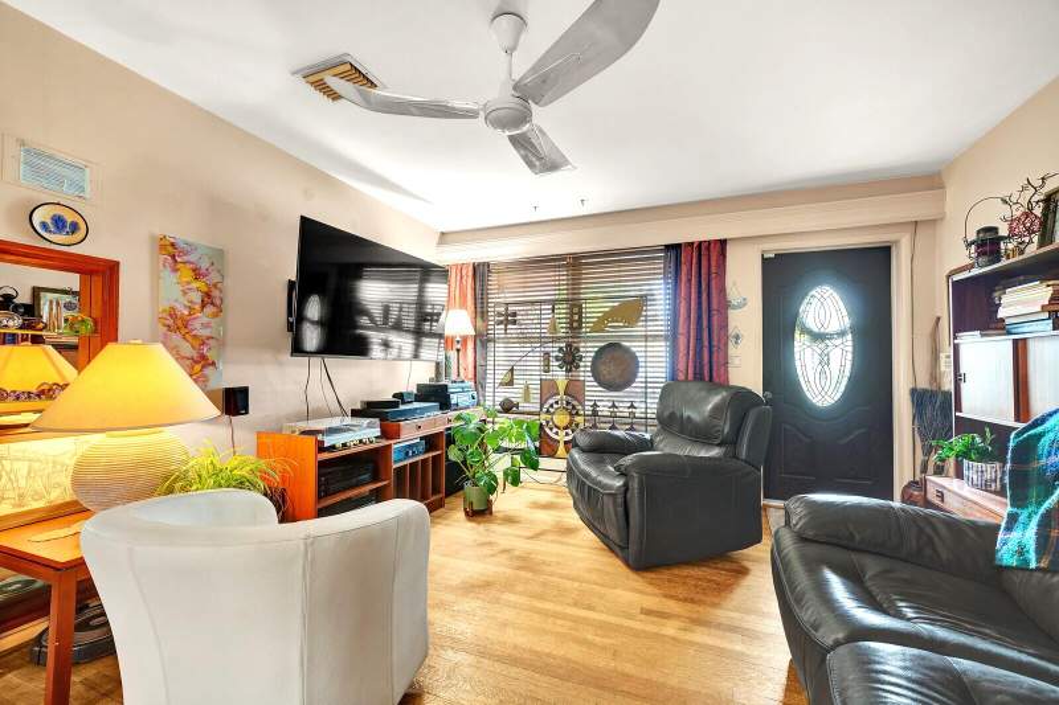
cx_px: 530
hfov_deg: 104.3
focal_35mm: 14
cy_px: 352
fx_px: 412
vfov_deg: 81.2
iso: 640
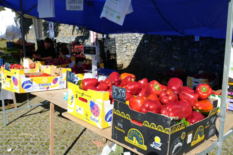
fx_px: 213
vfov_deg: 39.9
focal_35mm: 33
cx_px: 116
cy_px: 78
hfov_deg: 57.3
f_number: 11
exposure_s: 1/100
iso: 100
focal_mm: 33.9
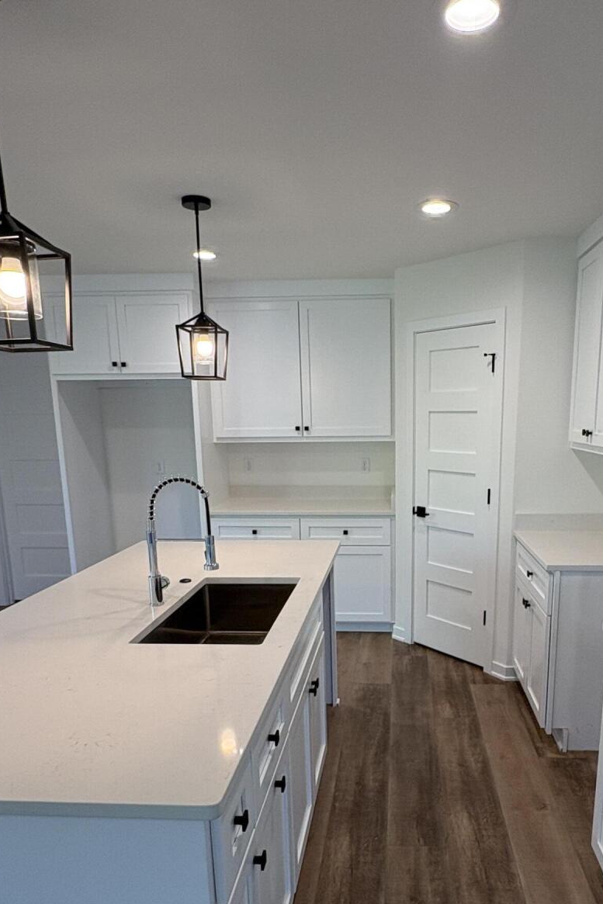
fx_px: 628
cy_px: 540
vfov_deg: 70.8
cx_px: 362
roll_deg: +1.6
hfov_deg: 51.0
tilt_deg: -9.5
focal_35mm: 25
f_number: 2.2
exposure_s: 1/120
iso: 125
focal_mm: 2.22
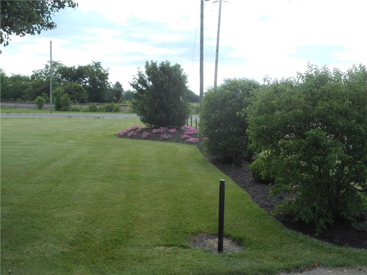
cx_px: 184
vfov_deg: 37.7
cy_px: 138
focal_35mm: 38
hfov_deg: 49.0
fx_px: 403
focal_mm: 6.8
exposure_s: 1/400
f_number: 4.2
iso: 80
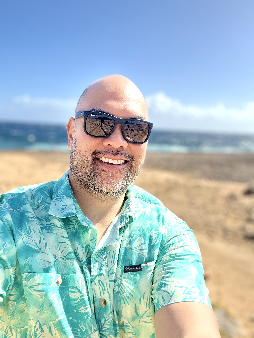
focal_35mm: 30
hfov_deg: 46.8
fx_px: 294
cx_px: 127
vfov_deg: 60.0
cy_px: 169
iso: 32
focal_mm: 2.71
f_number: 2.2
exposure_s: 1/885
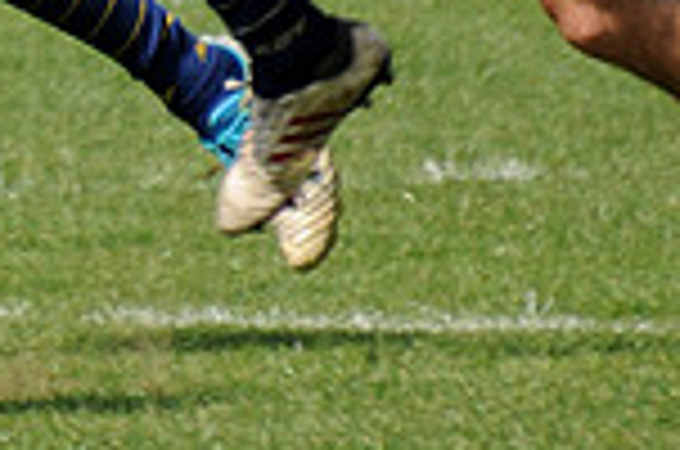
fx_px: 32628
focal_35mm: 1731
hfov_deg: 1.2
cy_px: -353
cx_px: -414
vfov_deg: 0.8
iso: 250
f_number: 5.6
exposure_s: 1/800
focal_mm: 300
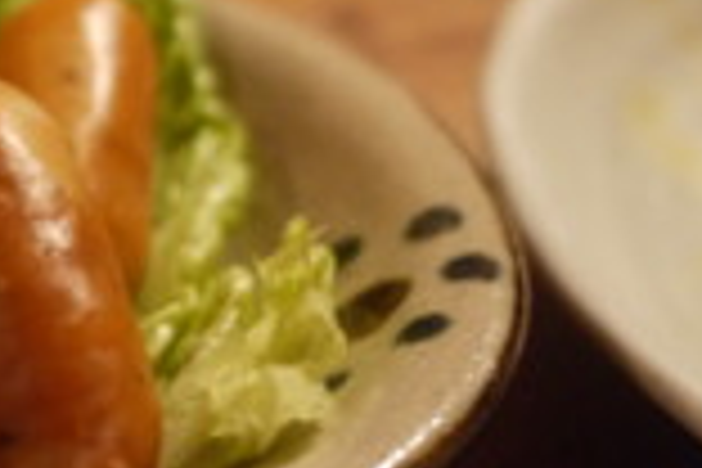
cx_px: -140
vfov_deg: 11.4
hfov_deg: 16.4
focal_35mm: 120
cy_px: 117
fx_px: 2340
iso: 800
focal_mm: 20
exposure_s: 1/25
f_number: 1.7
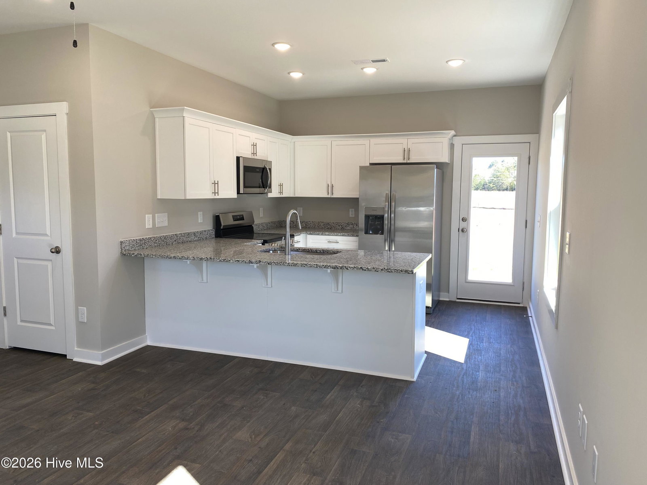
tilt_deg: -7.0
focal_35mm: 26
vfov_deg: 53.1
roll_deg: -0.3
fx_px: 486
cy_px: 242
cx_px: 324
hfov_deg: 67.3
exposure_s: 1/120
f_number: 1.8
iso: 32
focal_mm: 4.25
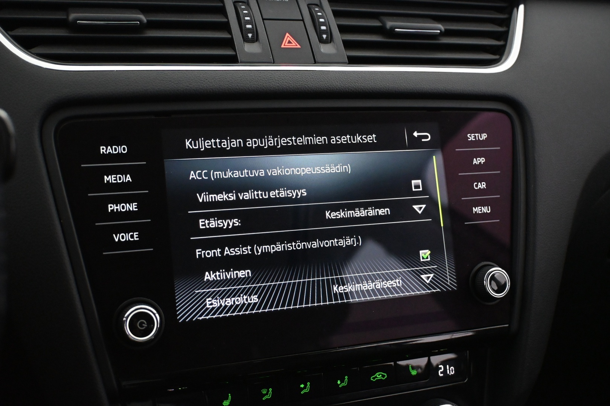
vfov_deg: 29.9
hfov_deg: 43.6
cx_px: 305
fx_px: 762
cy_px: 203
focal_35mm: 45
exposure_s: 1/60
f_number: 4.8
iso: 5000
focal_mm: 30
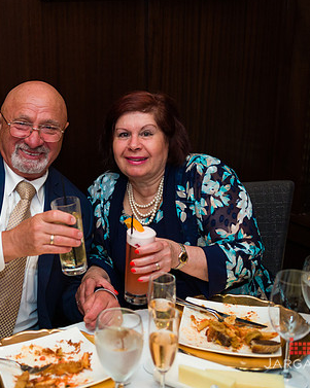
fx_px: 597
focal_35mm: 52
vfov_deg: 36.0
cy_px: 192
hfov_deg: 28.5
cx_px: 64
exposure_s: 1/125
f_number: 3.2
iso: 1600
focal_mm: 36
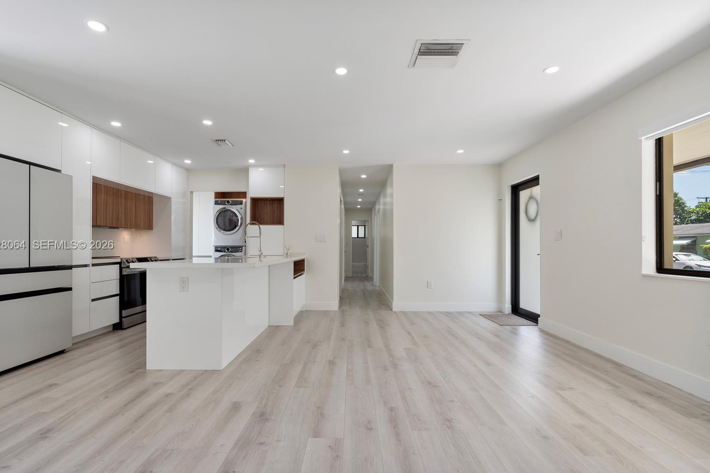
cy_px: 246
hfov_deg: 93.3
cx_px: 344
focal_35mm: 17
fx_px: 335
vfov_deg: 70.4
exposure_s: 1/20
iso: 250
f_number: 9
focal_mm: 16
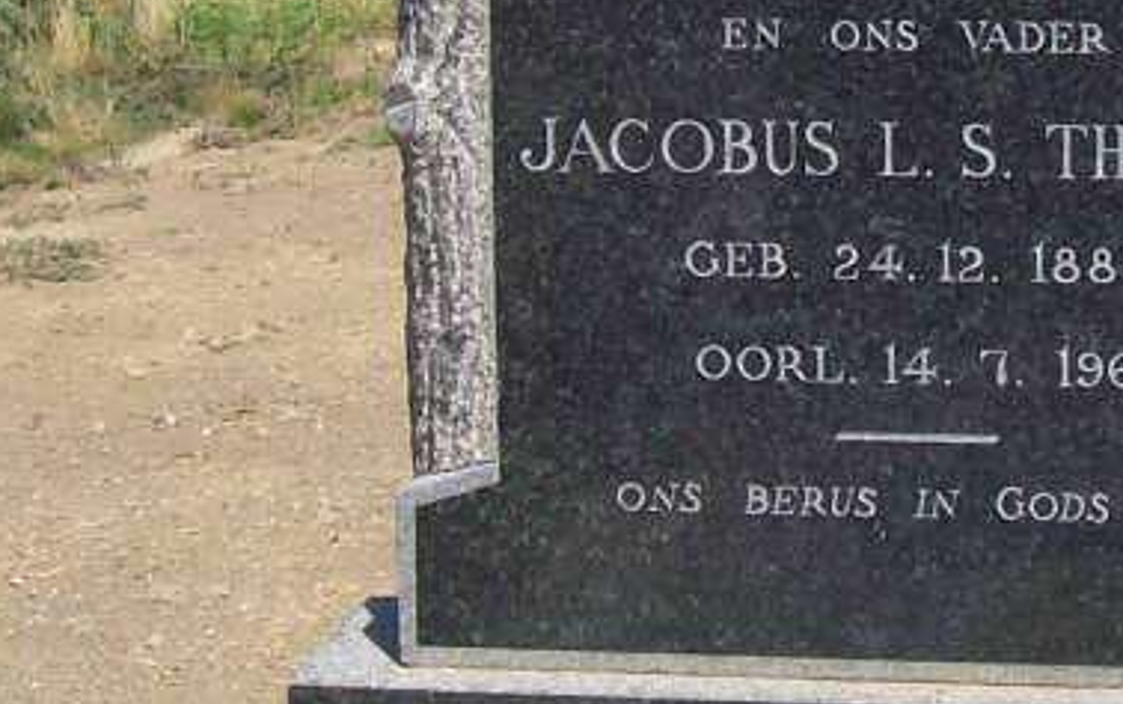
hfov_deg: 17.0
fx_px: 3707
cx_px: 1007
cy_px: 149
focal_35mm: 121
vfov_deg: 10.8
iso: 80
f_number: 4.8
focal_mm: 6
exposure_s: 1/743
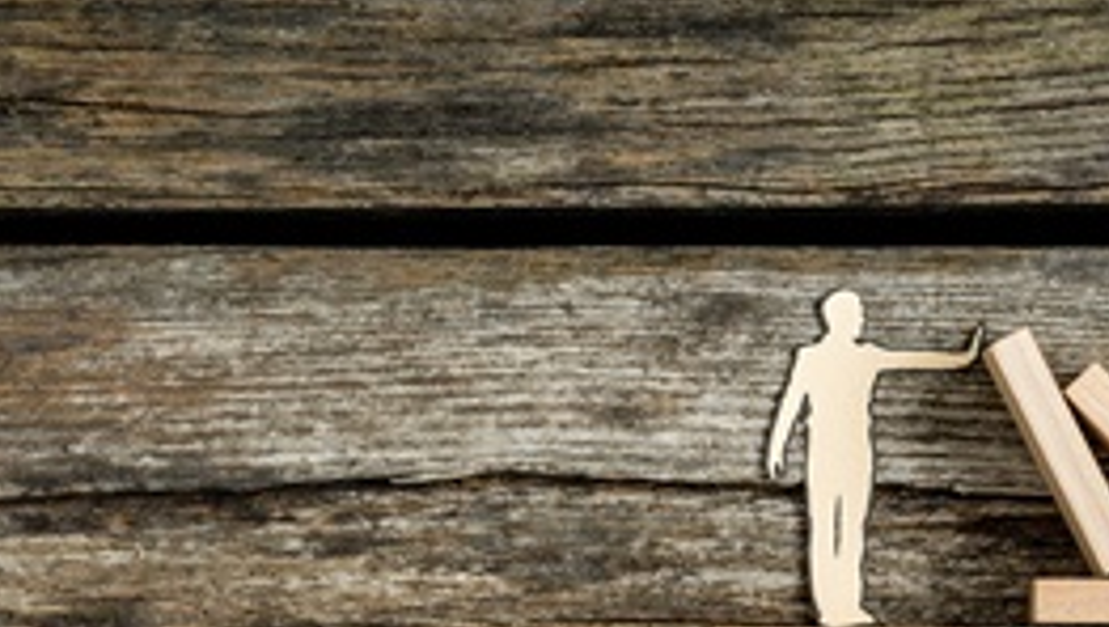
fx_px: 4209
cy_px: 583
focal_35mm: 143
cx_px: 819
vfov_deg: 8.5
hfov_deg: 15.0
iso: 100
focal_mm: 85
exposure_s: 1/160
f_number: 7.1
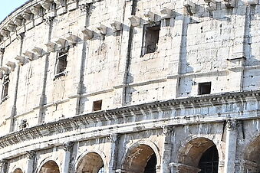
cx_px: 545
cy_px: 219
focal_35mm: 99
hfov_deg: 15.6
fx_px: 715
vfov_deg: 13.4
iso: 450
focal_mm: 14
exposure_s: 1/200
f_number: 11
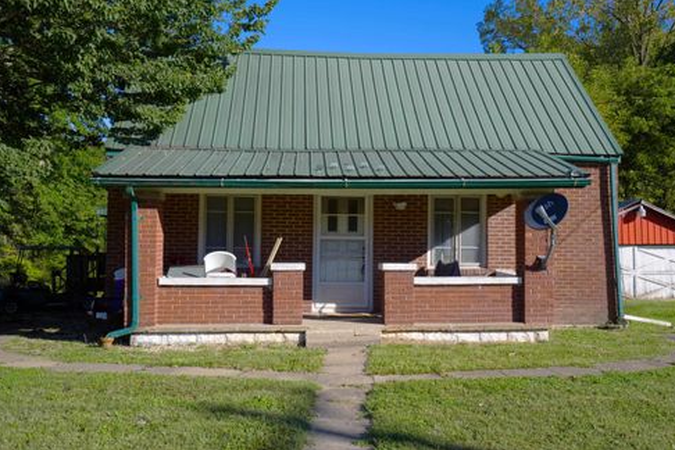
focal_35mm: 36
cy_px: 220
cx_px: 343
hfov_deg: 53.1
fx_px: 675
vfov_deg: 36.9
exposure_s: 1/160
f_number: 13
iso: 200
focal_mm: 35
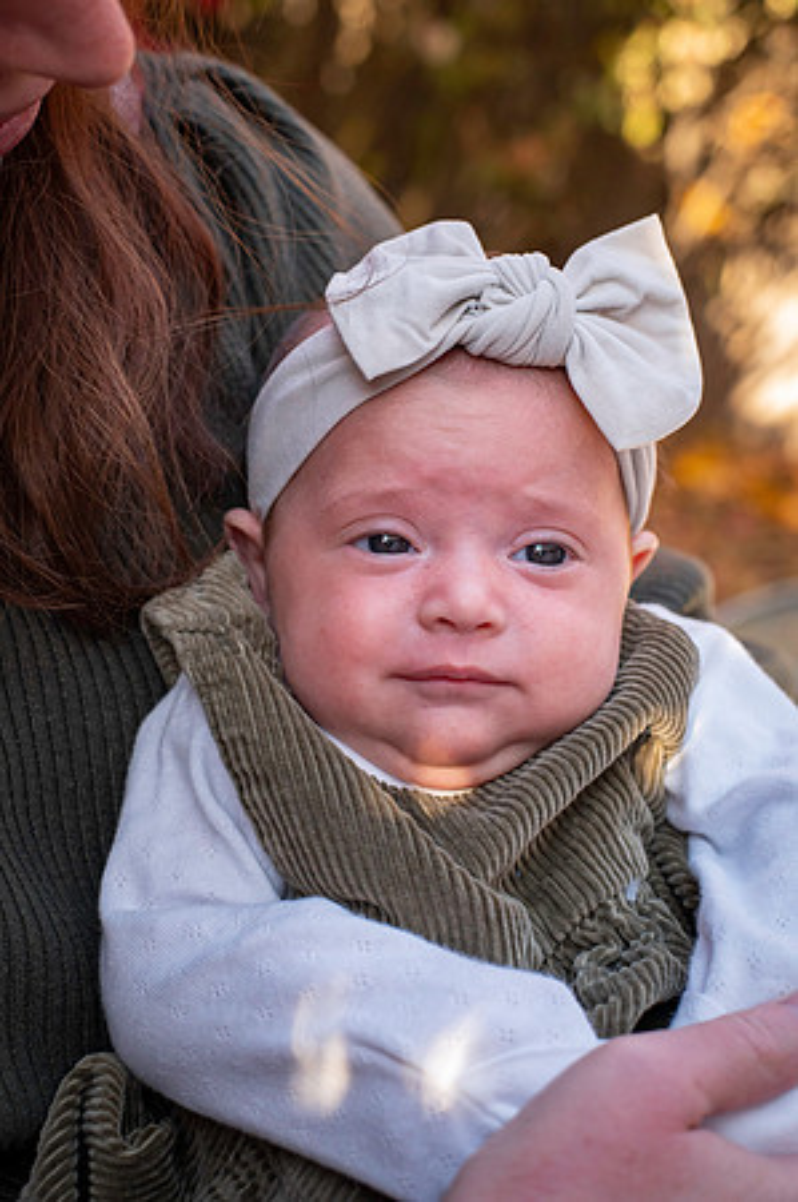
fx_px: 1666
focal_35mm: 50
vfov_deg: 39.6
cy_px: 601
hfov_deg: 26.9
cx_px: 399
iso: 3200
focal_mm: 50
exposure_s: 1/1600
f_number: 5
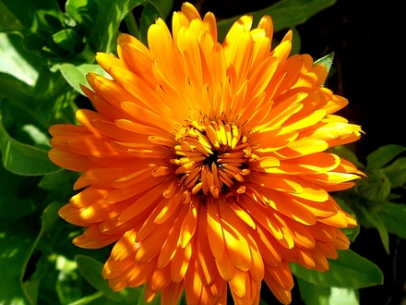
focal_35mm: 35
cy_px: 152
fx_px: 411
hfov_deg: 52.6
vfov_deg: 40.7
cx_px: 203
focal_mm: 5.2
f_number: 2.8
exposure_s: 1/800
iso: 80
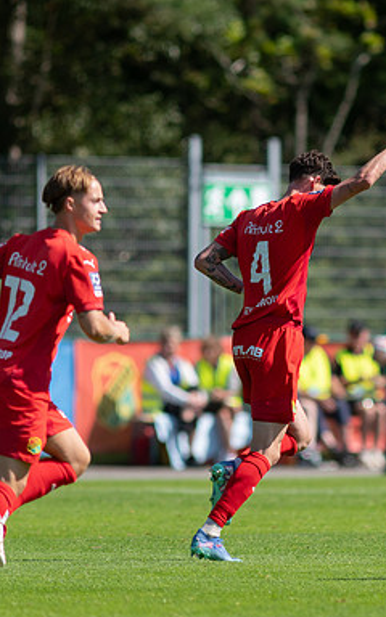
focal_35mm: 692
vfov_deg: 3.0
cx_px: 336
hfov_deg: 1.9
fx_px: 11647
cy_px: 309
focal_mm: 300
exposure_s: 1/3200
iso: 200
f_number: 3.2
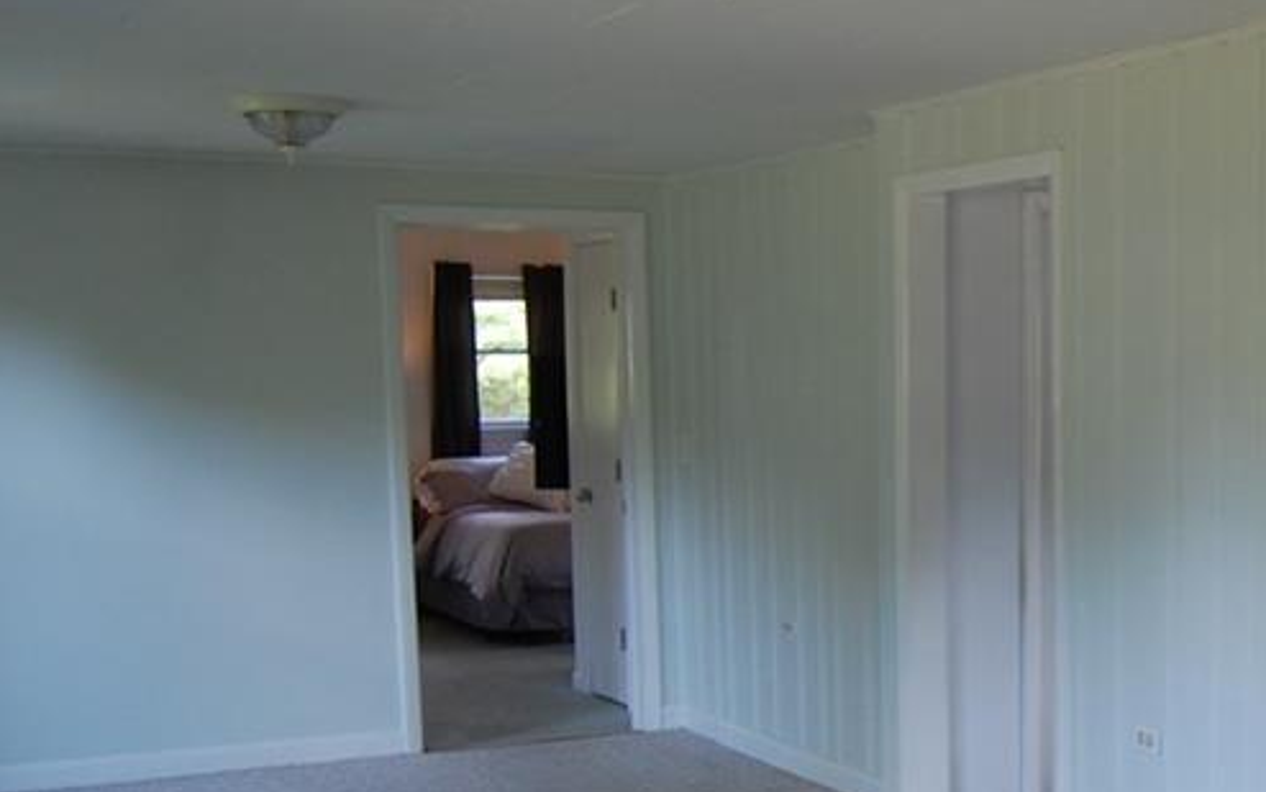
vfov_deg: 22.3
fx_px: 1967
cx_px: 1125
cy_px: 695
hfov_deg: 33.9
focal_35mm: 57
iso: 400
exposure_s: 1/80
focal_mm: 18
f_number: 4.5
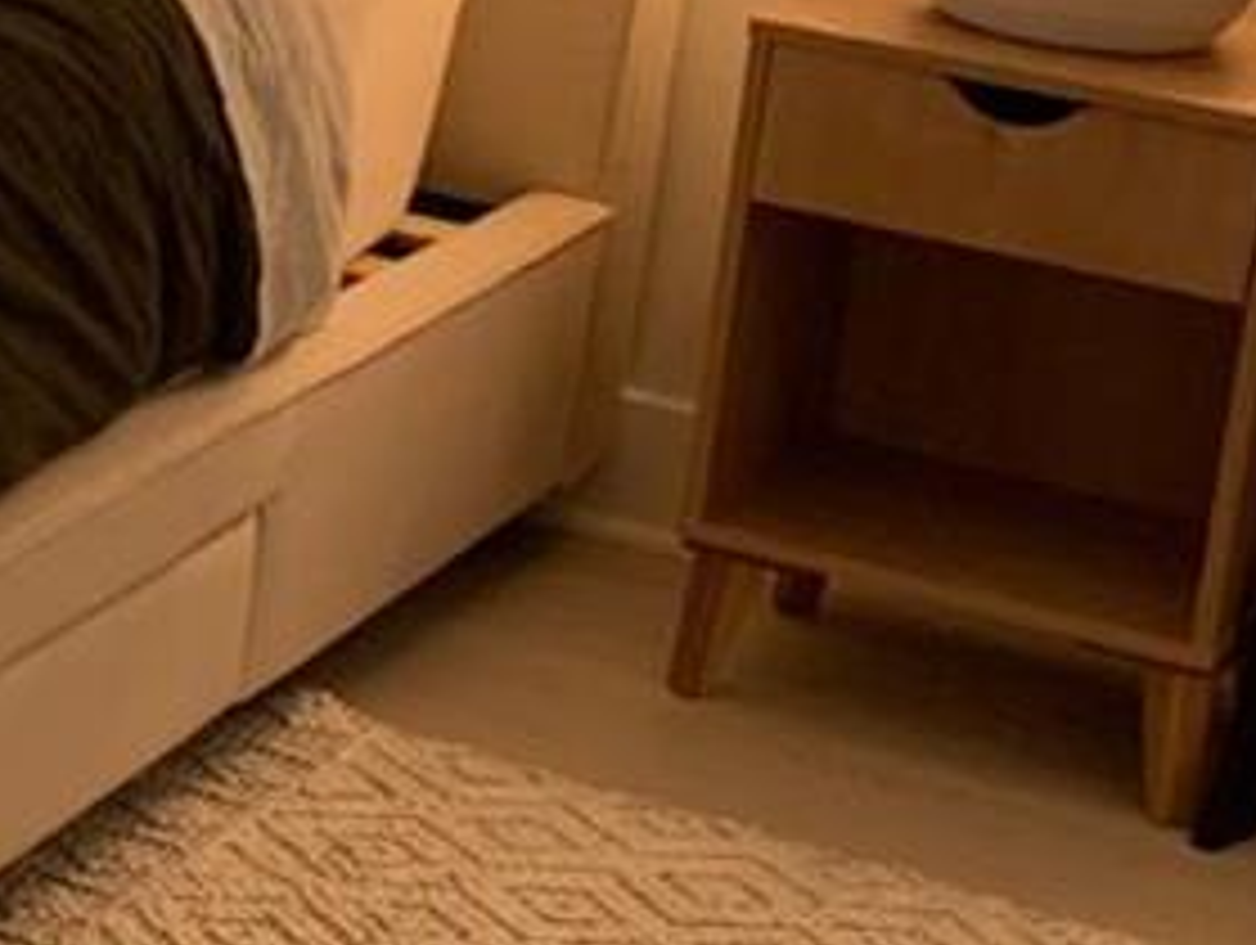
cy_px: -76
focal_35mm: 134
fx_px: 4868
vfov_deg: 11.0
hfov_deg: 13.2
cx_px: -1022
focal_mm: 4.25
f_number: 1.8
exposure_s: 1/60
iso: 64
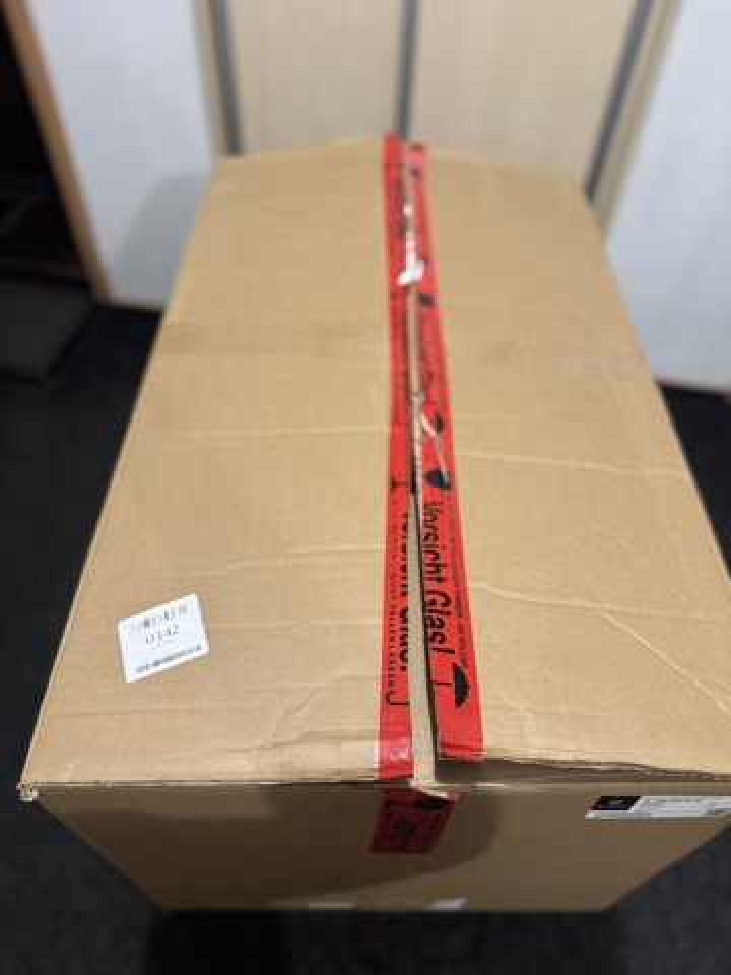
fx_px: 676
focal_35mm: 24
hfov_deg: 56.8
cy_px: 488
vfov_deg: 71.6
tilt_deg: -50.3
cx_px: 366
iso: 500
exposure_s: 1/50
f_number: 1.78
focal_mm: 6.76
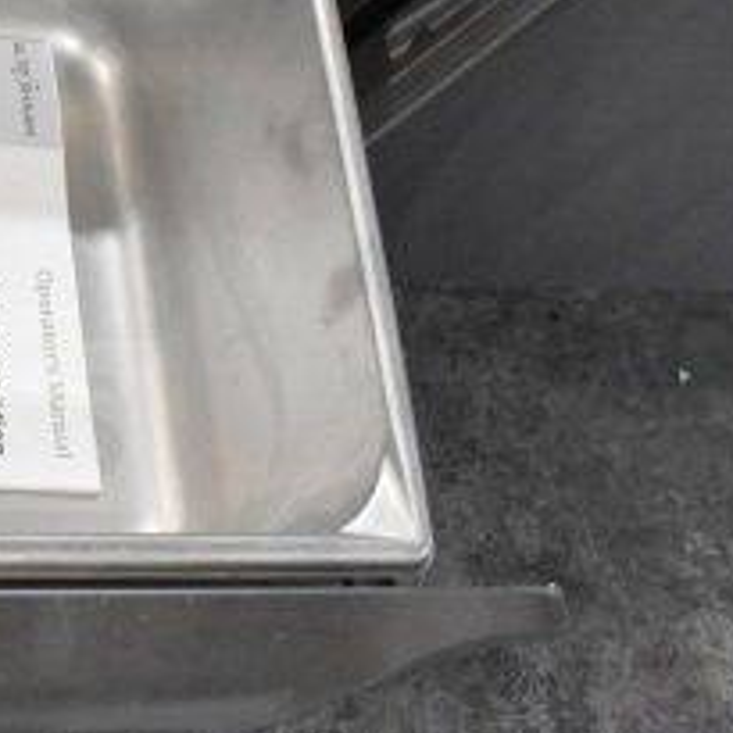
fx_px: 2180
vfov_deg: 19.0
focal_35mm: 91
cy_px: 227
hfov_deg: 17.8
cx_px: -243
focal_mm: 24
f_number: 9
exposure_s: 1/320
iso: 6400
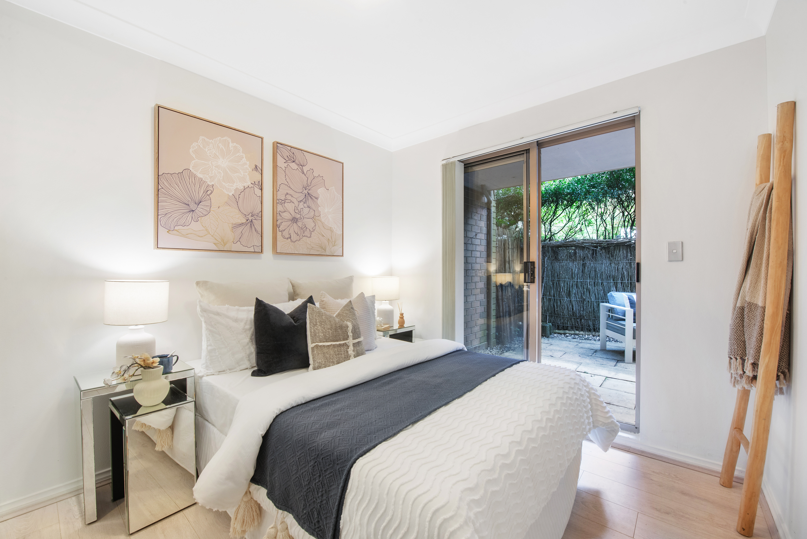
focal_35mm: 14
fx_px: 314
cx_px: 404
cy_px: 270
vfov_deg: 81.2
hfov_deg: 104.2
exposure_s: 1/1.67
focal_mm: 14
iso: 320
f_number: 14
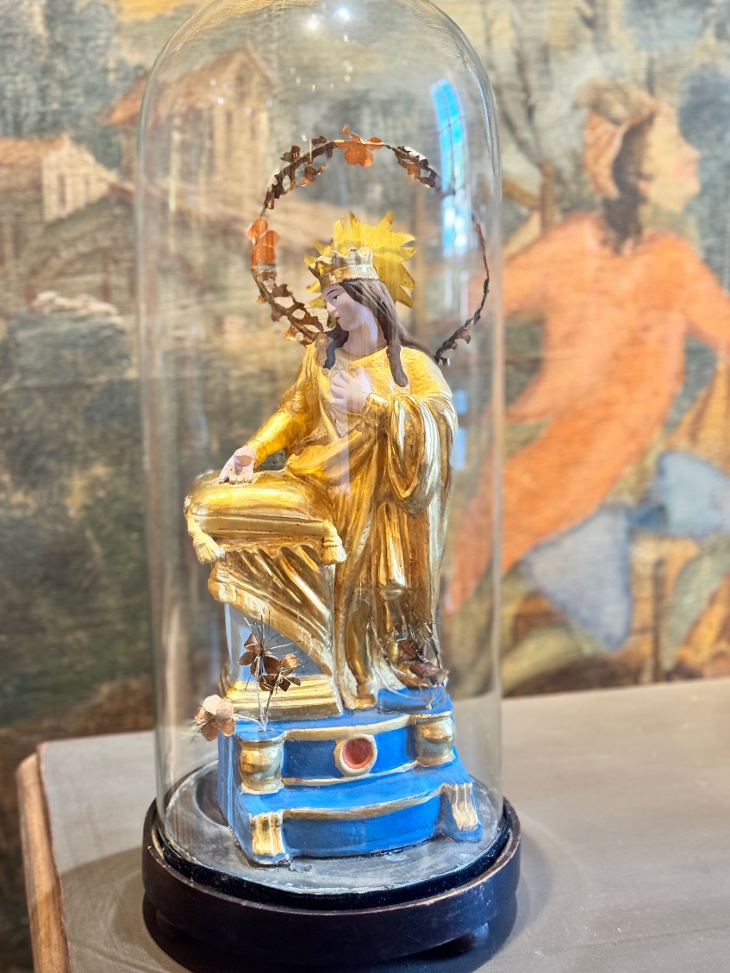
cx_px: 349
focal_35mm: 51
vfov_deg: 37.5
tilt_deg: -13.9
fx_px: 1434
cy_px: 477
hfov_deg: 28.6
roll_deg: -0.3
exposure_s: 1/50
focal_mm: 6.76
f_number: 1.78
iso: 200
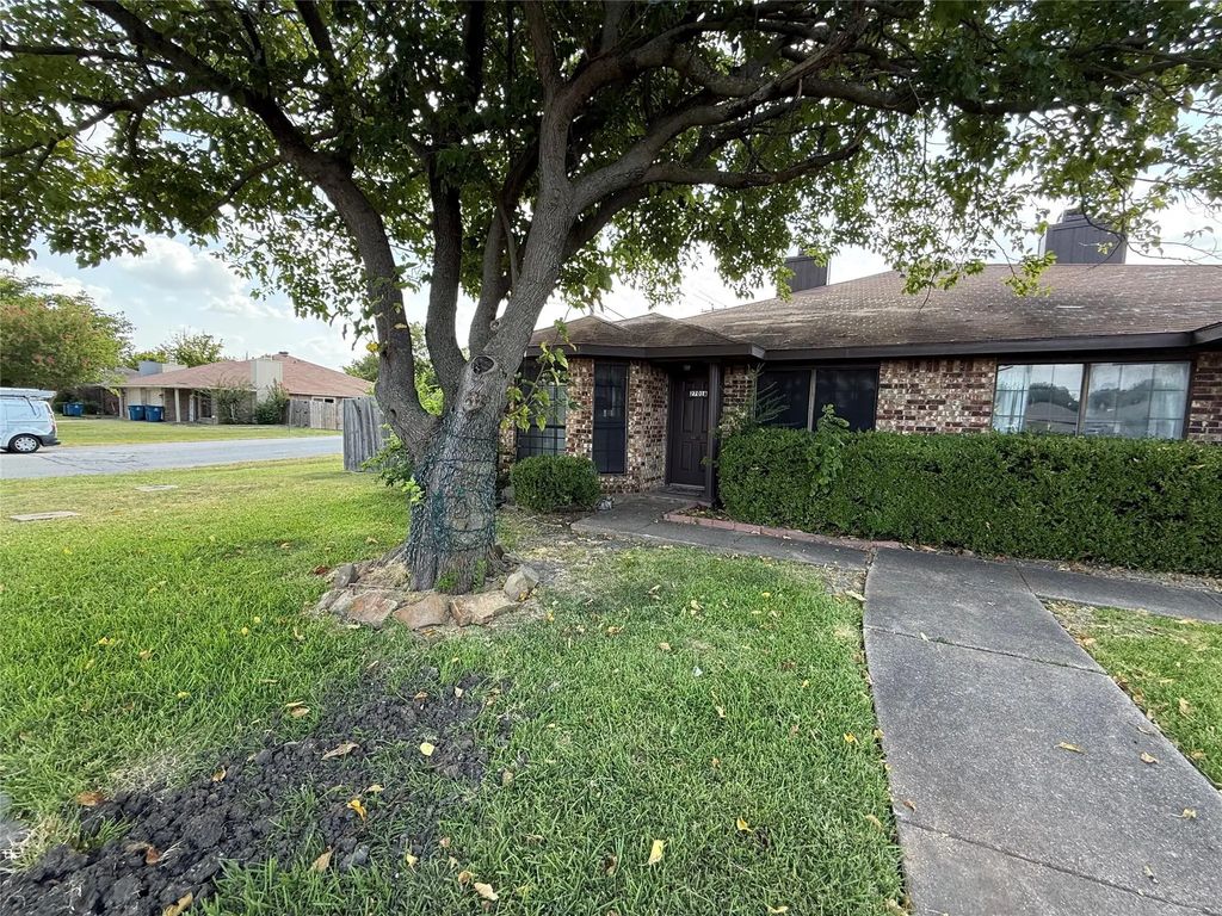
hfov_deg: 102.1
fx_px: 494
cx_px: 611
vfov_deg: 85.7
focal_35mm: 14
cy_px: 458
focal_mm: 2.22
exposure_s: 1/210
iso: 64
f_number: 2.2
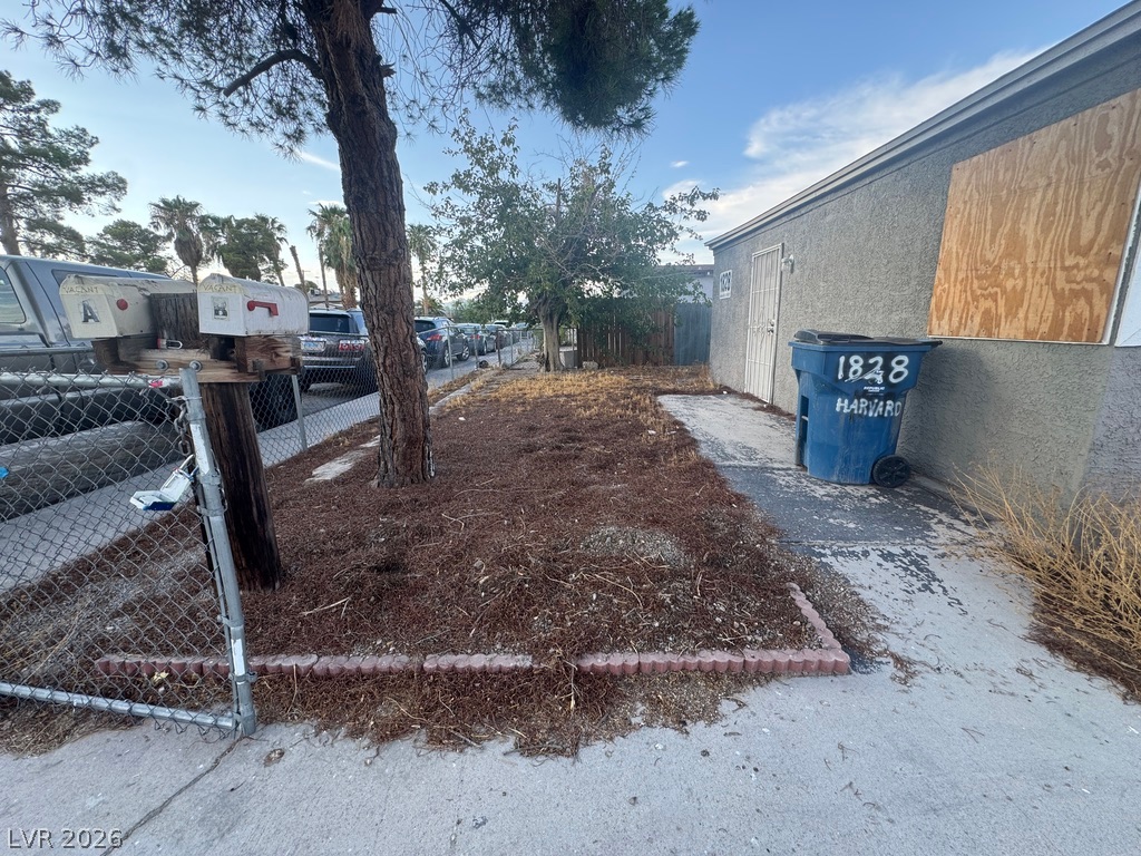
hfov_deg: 102.1
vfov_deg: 85.7
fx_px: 461
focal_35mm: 14
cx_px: 570
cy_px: 428
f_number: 2.2
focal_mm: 2.22
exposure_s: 1/121
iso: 40
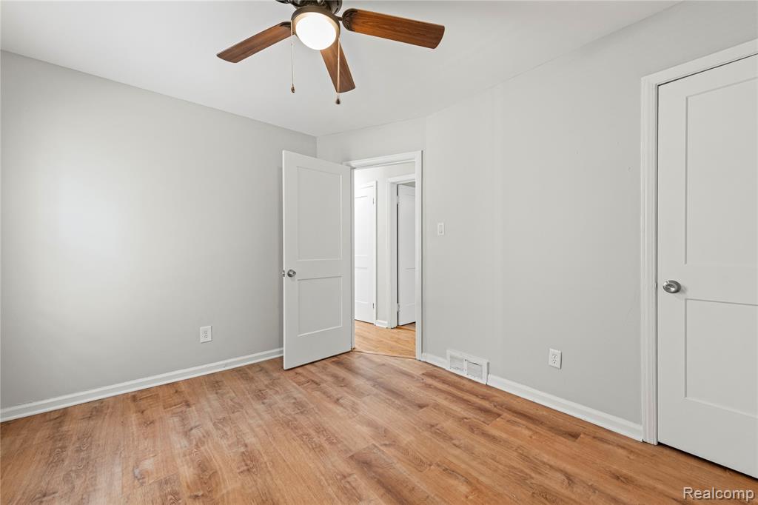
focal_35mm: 14
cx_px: 379
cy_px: 252
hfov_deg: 104.3
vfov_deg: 81.2
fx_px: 295
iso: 500
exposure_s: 1/4
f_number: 10
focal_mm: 14
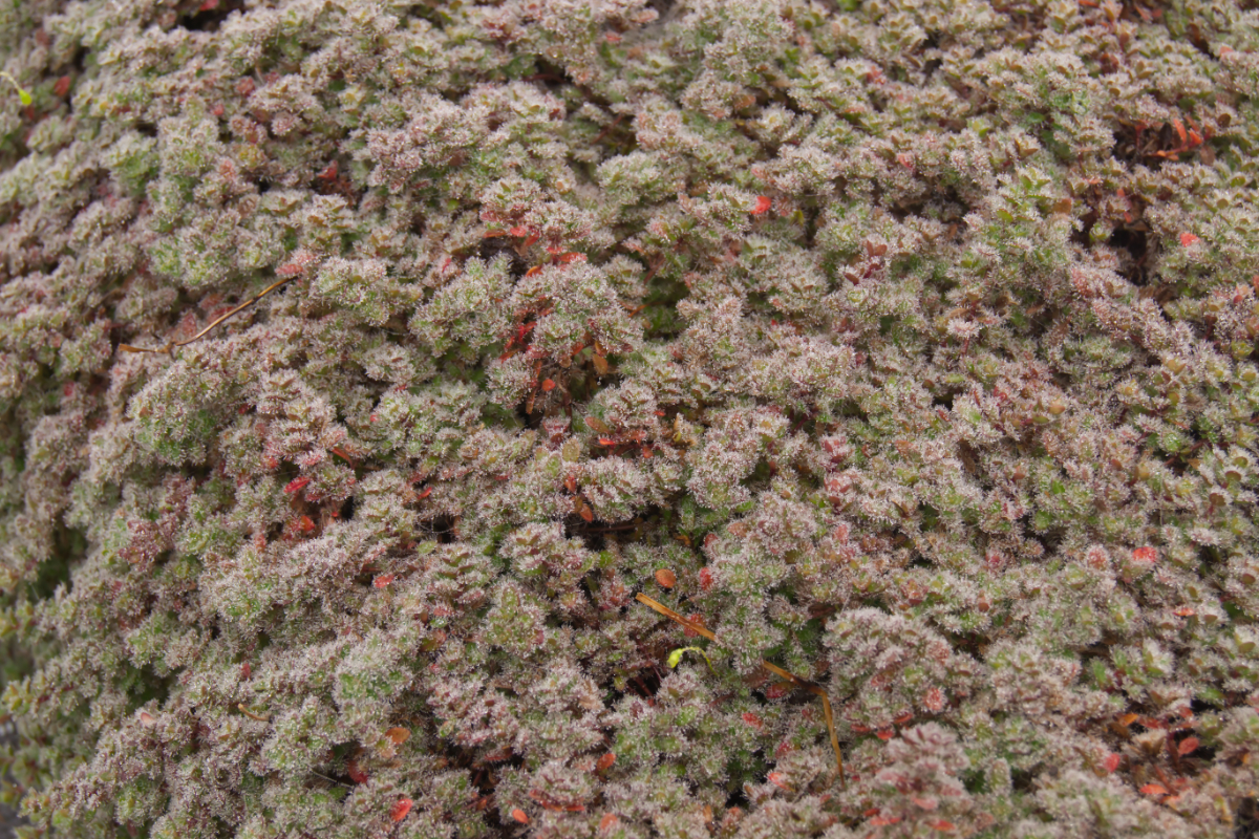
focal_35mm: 82
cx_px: 630
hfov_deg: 24.6
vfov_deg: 16.6
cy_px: 420
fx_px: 2885
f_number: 13
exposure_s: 1/100
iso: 800
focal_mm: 55
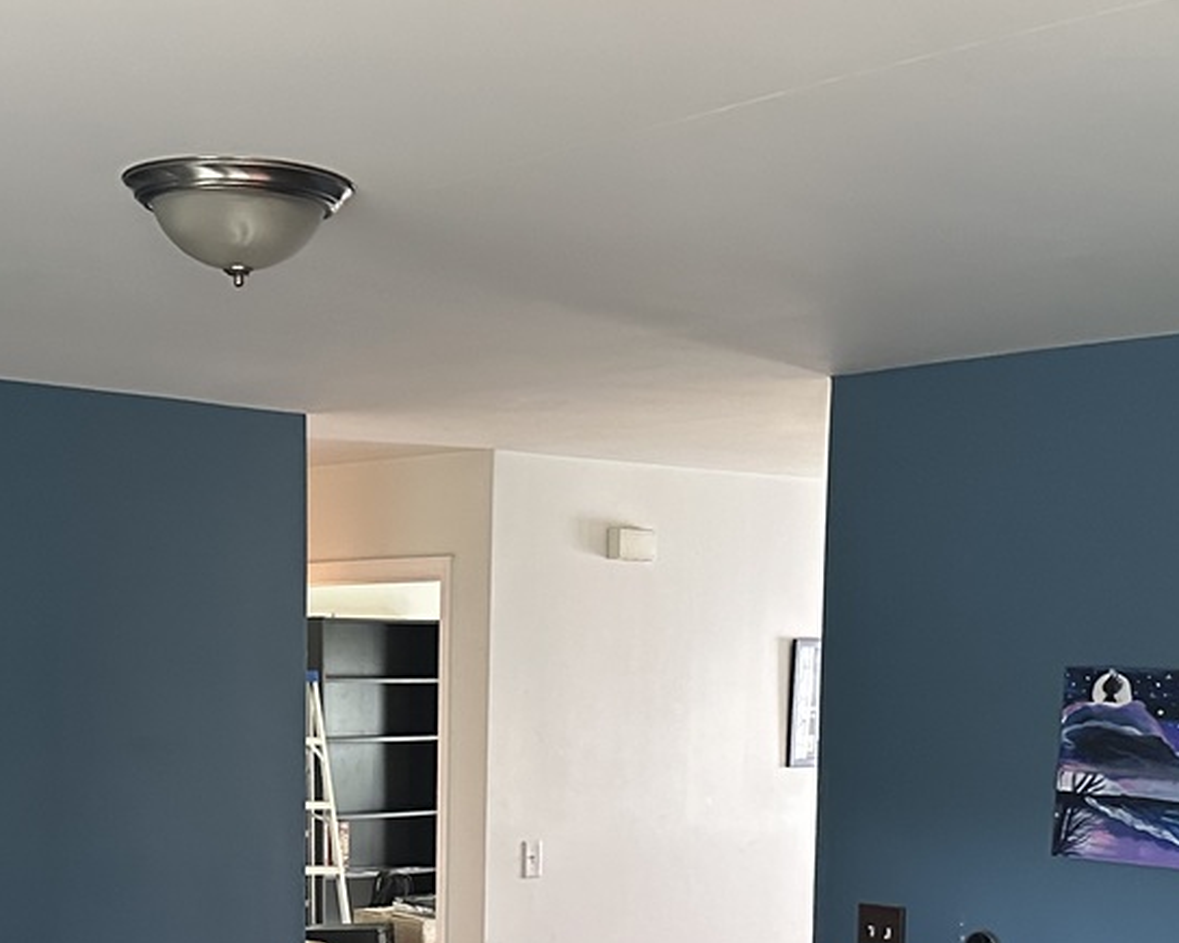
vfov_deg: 23.8
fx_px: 2163
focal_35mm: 62
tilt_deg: -7.2
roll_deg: +0.7
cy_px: 893
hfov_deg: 30.3
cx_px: 410
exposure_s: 1/40
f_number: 1.78
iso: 800
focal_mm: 6.86
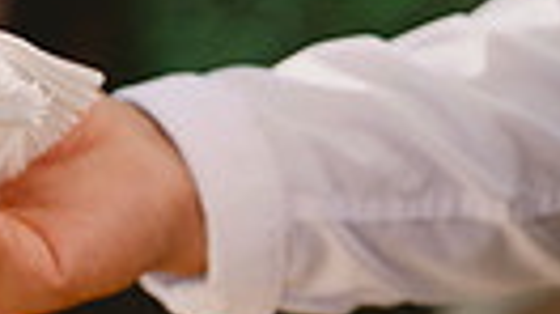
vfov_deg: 3.7
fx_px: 4763
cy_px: 717
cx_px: -102
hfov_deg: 6.7
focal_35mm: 321
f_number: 2.8
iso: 800
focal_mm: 70
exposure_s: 1/1250
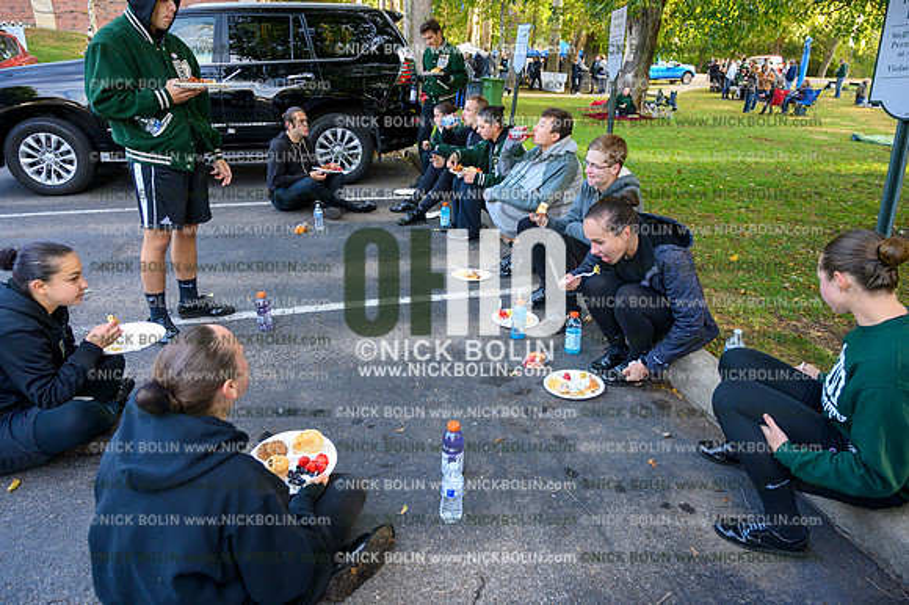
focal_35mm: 24
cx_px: 454
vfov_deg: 53.1
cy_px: 302
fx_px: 606
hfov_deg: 73.8
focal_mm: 24
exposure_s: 1/400
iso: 2500
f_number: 5
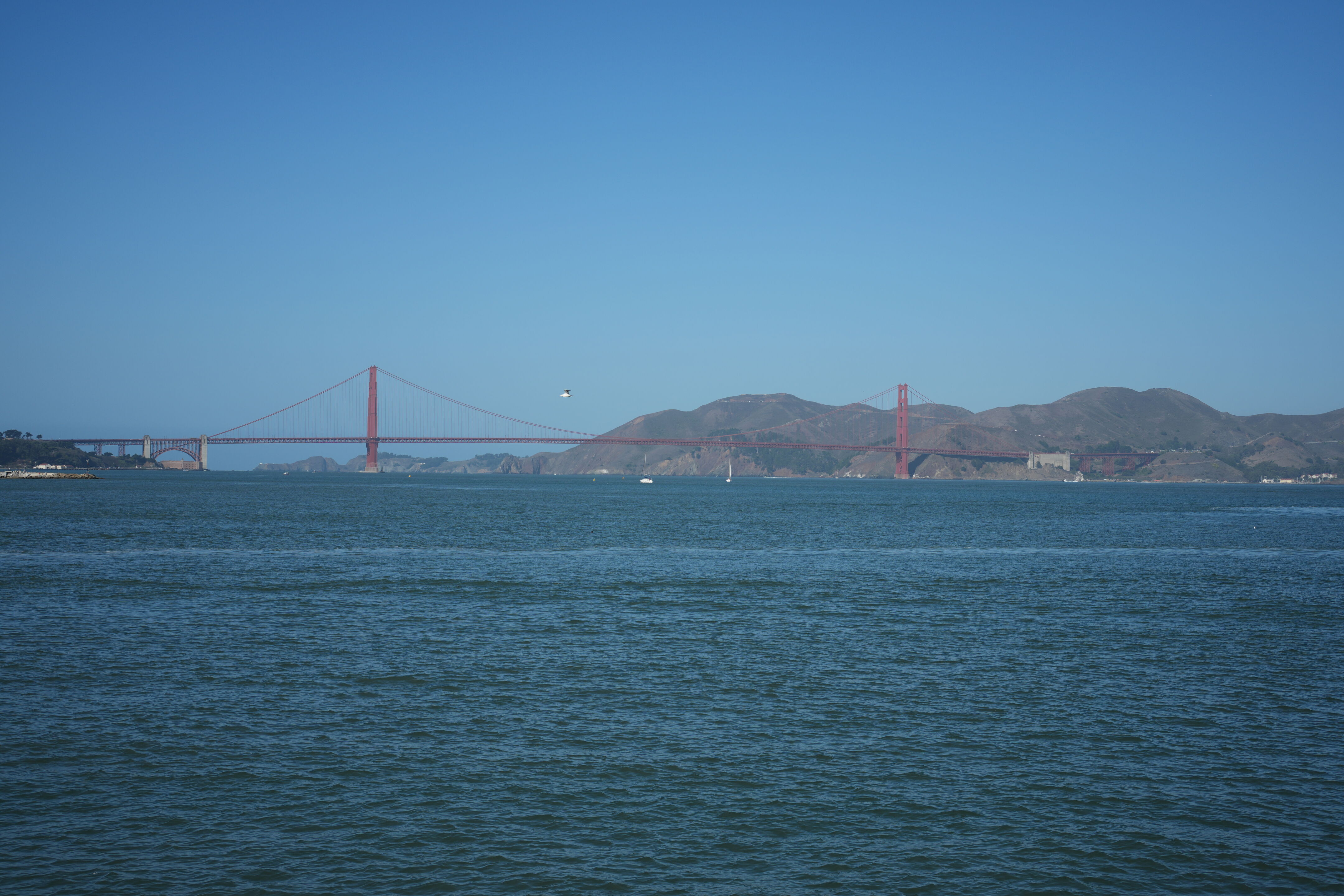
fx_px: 1941
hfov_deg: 38.2
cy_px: 448
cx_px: 672
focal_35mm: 52
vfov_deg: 26.0
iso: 160
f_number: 5
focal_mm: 52
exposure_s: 1/1600
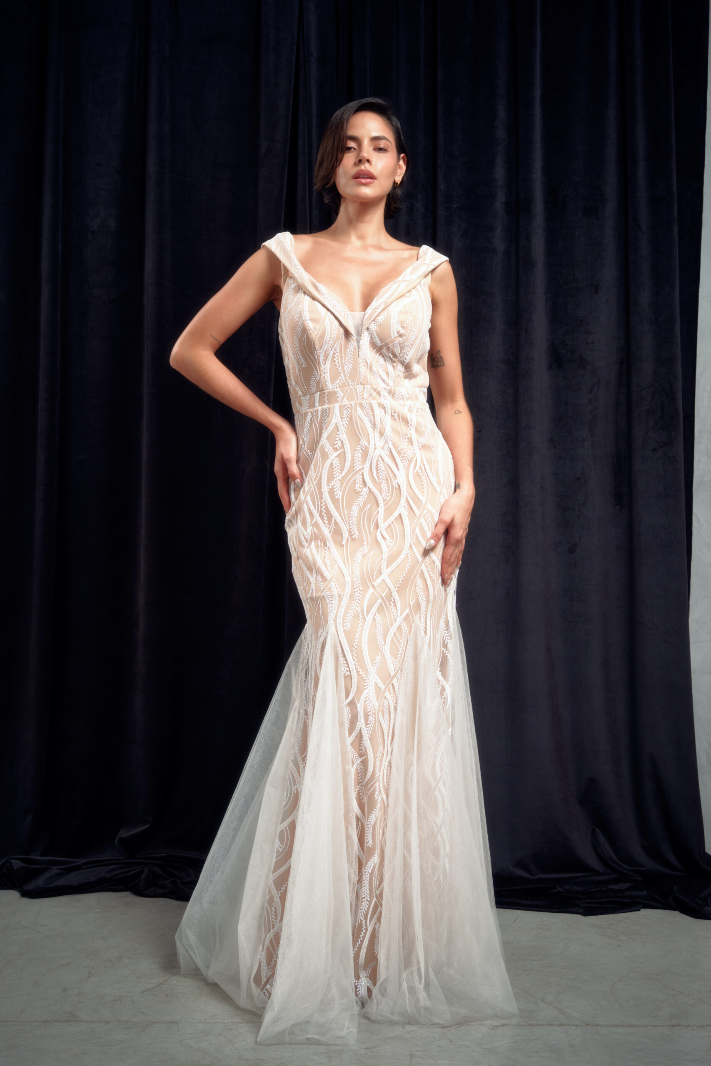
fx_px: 1303
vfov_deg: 44.5
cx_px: 356
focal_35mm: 44
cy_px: 533
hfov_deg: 30.5
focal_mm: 29
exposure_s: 1/125
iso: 100
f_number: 7.1
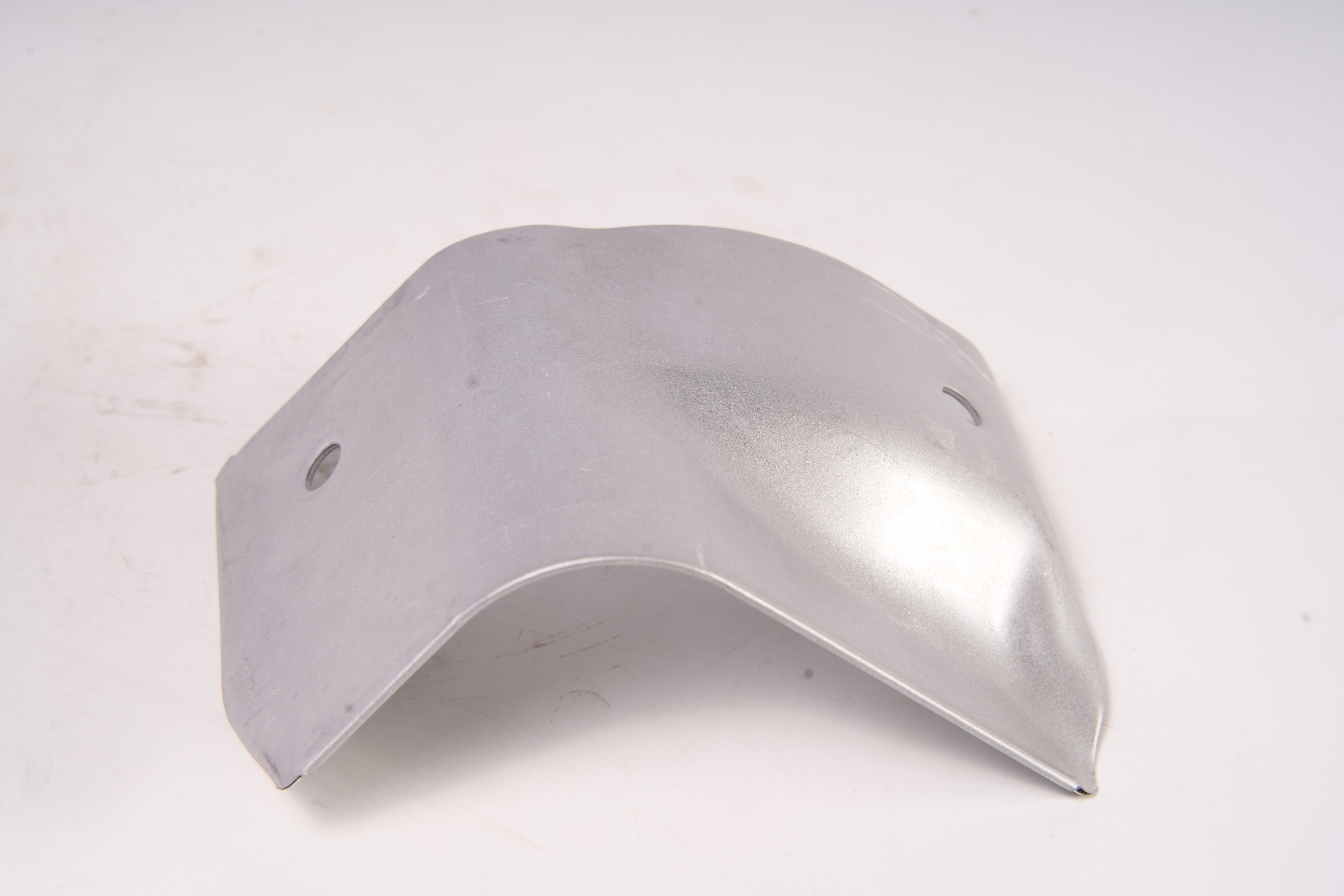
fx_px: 2800
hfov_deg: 27.0
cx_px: 672
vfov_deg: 18.2
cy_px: 448
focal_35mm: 75
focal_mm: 75
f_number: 13
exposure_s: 1/125
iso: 160
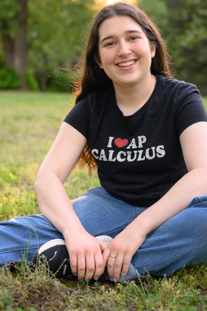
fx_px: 560
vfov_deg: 30.9
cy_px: 139
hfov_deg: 20.9
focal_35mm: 65
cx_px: 115
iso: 2500
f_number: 3.2
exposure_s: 1/800
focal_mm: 50
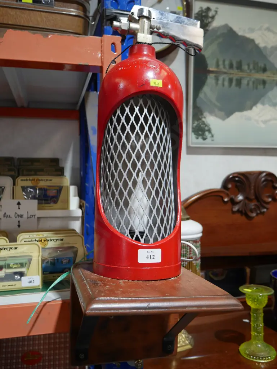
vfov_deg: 56.8
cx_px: 138
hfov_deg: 44.2
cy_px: 184
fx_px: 341
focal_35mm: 32
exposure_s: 1/60
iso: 400
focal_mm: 16
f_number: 3.6
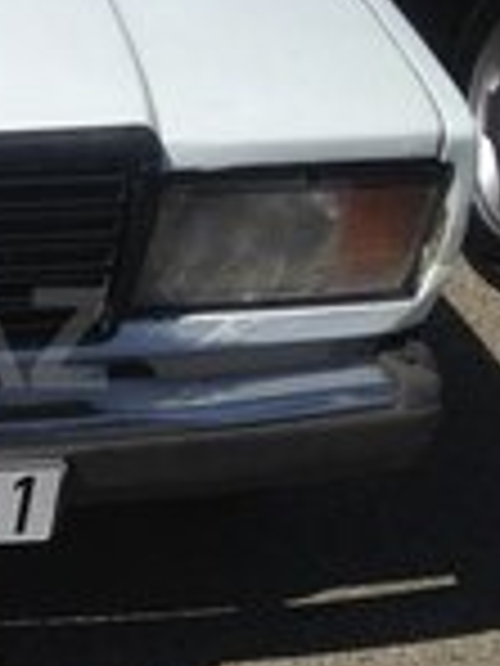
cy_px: 338
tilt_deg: -26.0
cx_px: -239
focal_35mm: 117
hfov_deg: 12.1
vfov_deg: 16.8
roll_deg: -2.4
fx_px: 2253
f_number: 2.4
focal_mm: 4.28
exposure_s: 1/3953
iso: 50
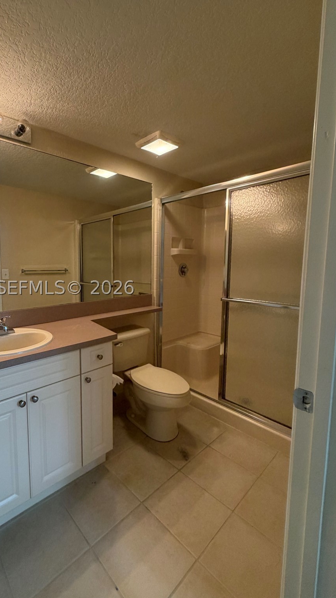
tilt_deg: -4.8
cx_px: 111
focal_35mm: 16
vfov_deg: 99.3
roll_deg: +1.4
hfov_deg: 65.3
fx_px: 253
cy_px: 288
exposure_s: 1/60
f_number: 2.2
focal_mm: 2.22
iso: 250
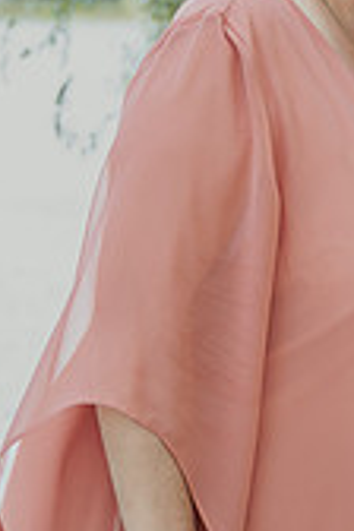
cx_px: 369
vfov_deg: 11.6
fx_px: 2596
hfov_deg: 7.8
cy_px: 15
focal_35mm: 176
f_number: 2.8
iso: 160
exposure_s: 1/250
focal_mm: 40
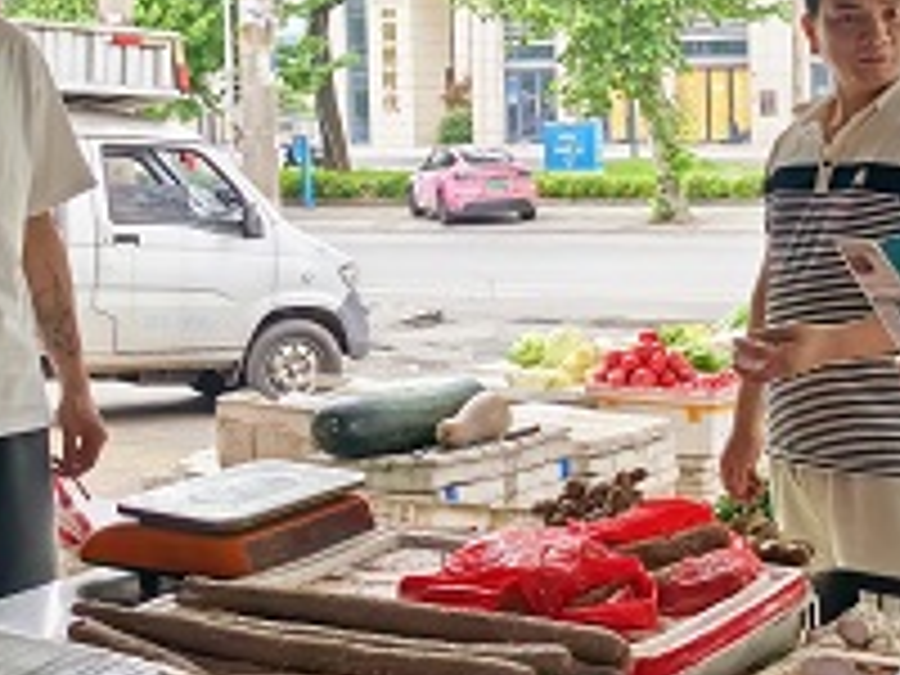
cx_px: 734
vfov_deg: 22.1
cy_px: 198
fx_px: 1716
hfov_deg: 28.7
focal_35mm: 66
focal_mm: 5.75
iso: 50
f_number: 2
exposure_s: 1/179
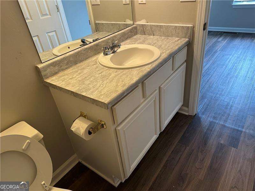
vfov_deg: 56.8
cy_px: 96
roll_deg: +7.7
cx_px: 128
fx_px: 177
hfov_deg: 71.6
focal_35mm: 24
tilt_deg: -32.4
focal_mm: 6.86
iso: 250
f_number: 1.78
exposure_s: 1/60
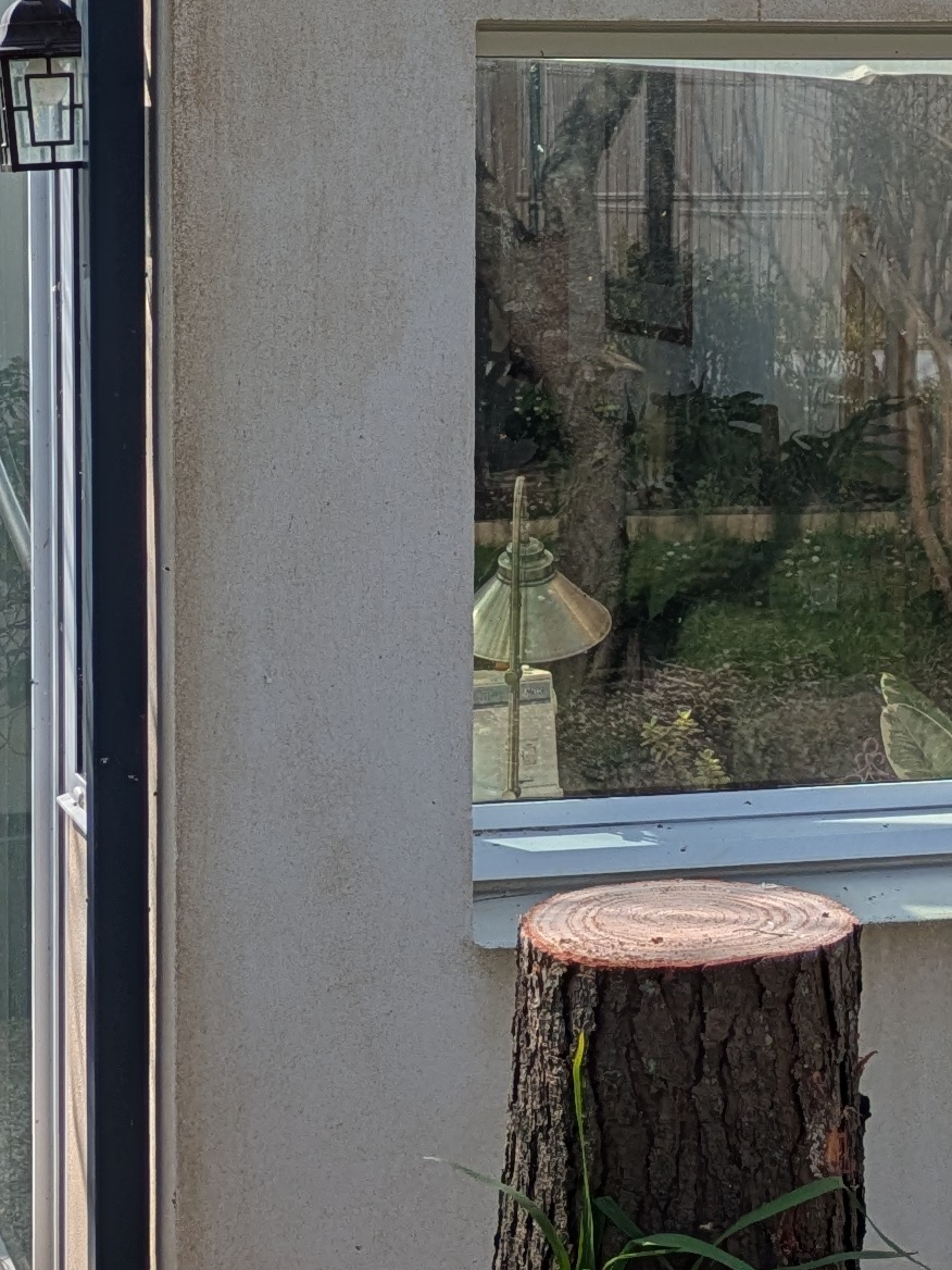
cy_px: 412
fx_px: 3630
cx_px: 591
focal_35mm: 99
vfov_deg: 19.8
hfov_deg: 14.9
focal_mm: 5.43
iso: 46
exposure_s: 1/2632
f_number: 1.89
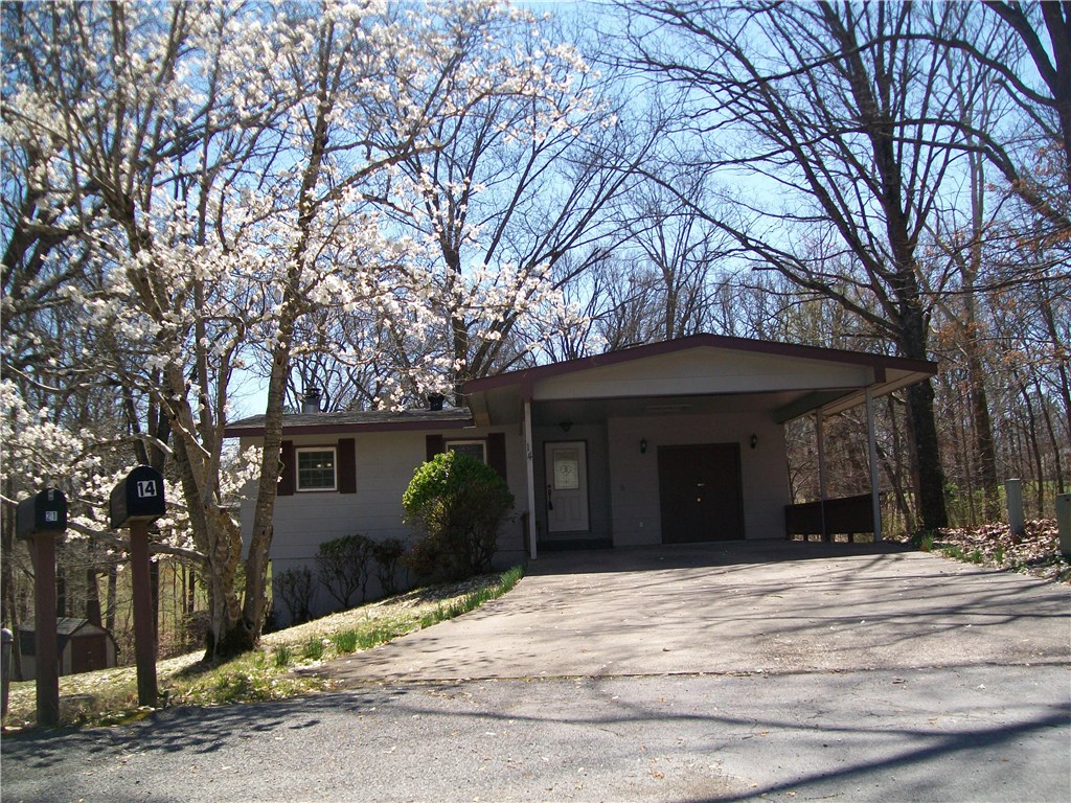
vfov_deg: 41.8
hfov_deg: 54.0
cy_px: 402
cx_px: 536
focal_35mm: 34
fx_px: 1052
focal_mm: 6.1
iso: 64
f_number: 2.7
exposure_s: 1/800
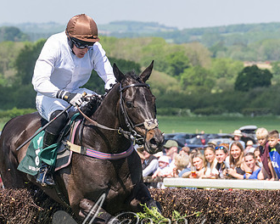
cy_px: 176
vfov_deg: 5.1
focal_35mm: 301
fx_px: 2494
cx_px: 52
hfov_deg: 6.4
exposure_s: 1/1600
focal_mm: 98
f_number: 5
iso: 400
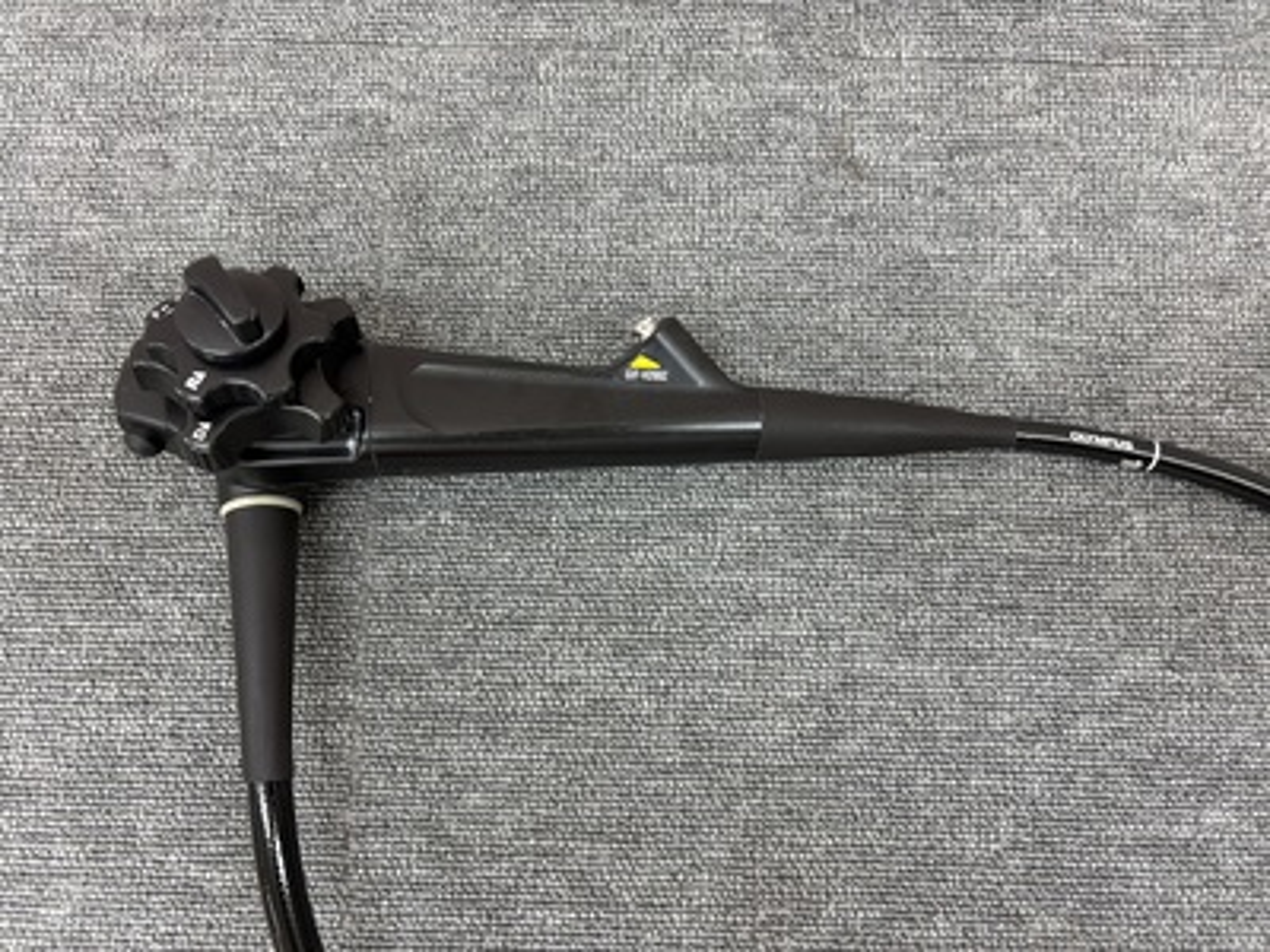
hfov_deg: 67.3
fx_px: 954
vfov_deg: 53.1
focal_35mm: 26
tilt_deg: -83.1
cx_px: 635
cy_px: 476
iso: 64
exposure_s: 1/60
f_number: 1.6
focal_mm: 5.96
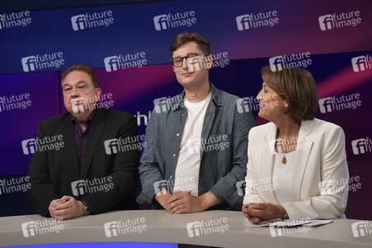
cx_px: 186
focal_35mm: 48
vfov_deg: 28.0
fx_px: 496
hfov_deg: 41.1
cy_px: 124
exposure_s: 1/200
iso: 2500
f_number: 6.3
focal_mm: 48
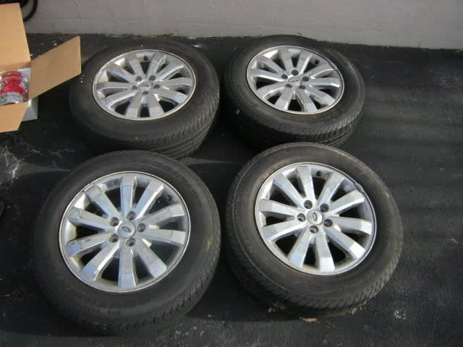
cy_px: 174
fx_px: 375
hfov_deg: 63.4
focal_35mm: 28
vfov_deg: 49.7
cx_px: 232
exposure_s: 1/286
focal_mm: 4.7
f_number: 2.8
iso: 64
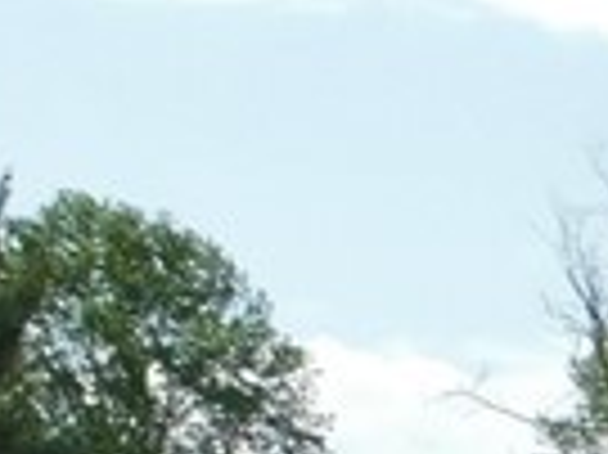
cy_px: 1506
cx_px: 1968
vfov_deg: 5.9
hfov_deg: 7.4
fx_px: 3984
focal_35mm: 227
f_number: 3.2
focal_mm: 5.3
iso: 125
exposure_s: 1/1250
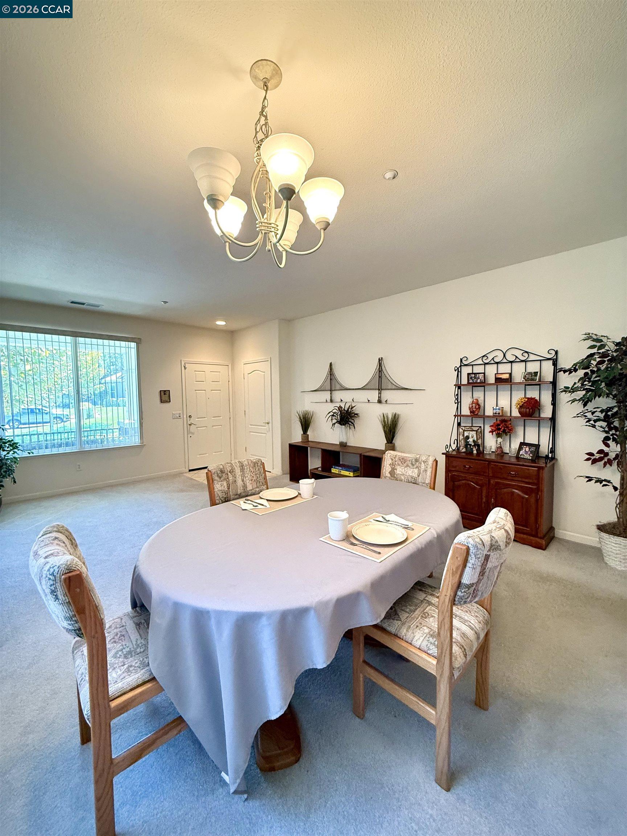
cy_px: 418
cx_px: 314
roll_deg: -0.2
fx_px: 338
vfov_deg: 102.1
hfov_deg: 85.7
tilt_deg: -4.2
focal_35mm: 14
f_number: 2.2
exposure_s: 1/60
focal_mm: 2.22
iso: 400
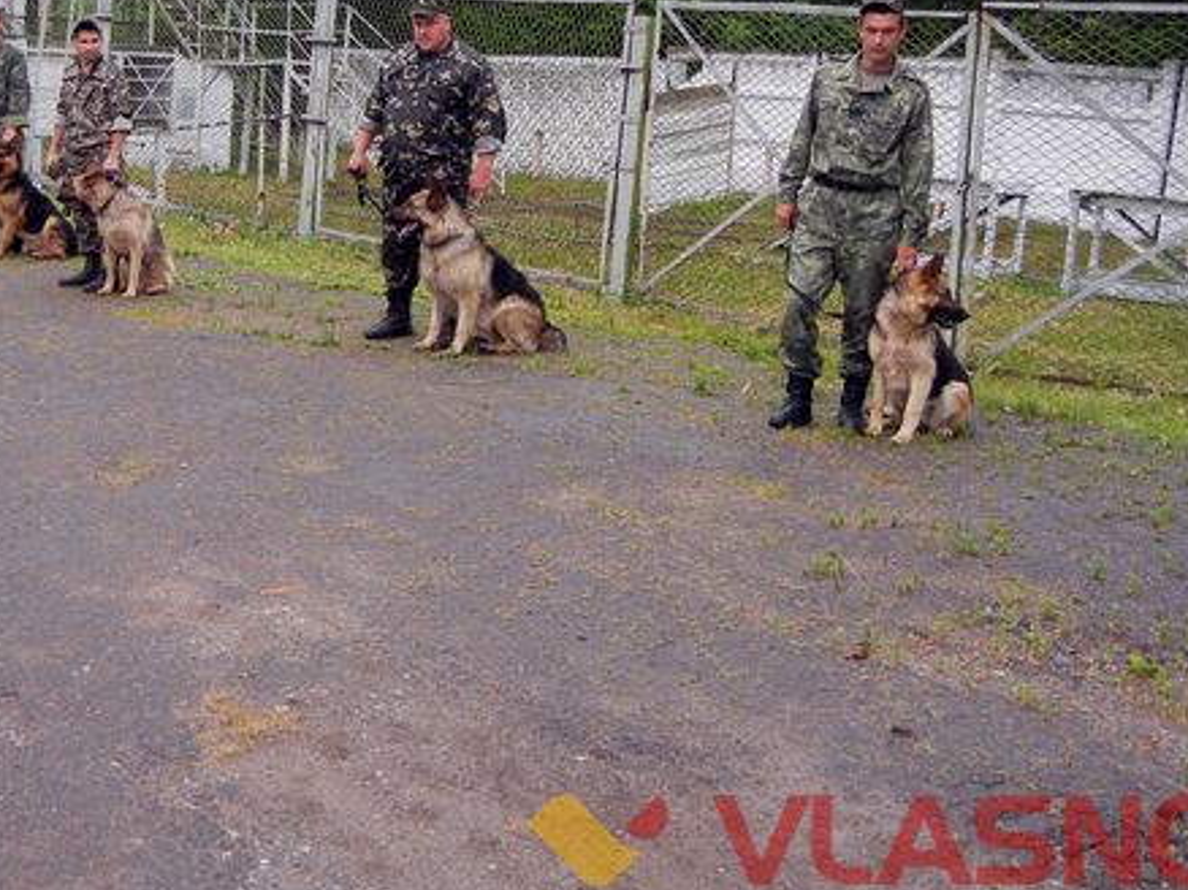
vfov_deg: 30.1
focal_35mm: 48
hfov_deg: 39.1
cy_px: 308
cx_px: 363
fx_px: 1646
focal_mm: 5.4
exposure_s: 1/236
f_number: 3.5
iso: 160
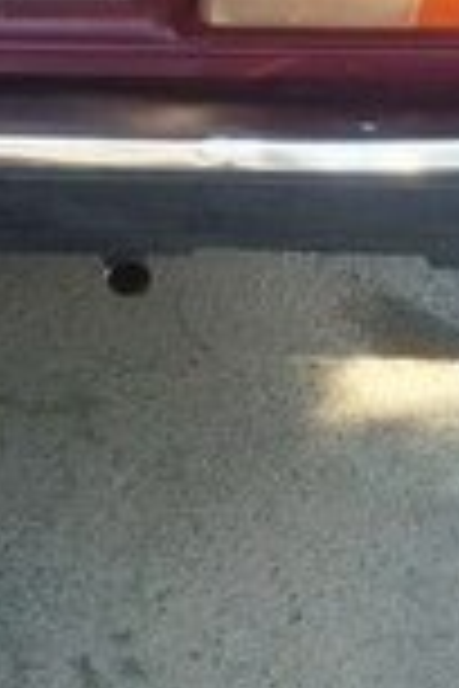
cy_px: -229
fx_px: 1874
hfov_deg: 13.1
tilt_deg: -28.4
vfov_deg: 19.1
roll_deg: +0.9
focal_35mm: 98
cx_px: -256
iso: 32
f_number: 2.2
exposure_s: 1/196
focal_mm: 4.15
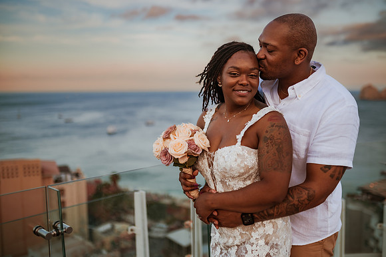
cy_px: 128
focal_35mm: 35
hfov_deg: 54.5
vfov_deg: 37.8
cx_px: 193
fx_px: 375
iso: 160
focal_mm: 35
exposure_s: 1/2500
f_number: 1.4
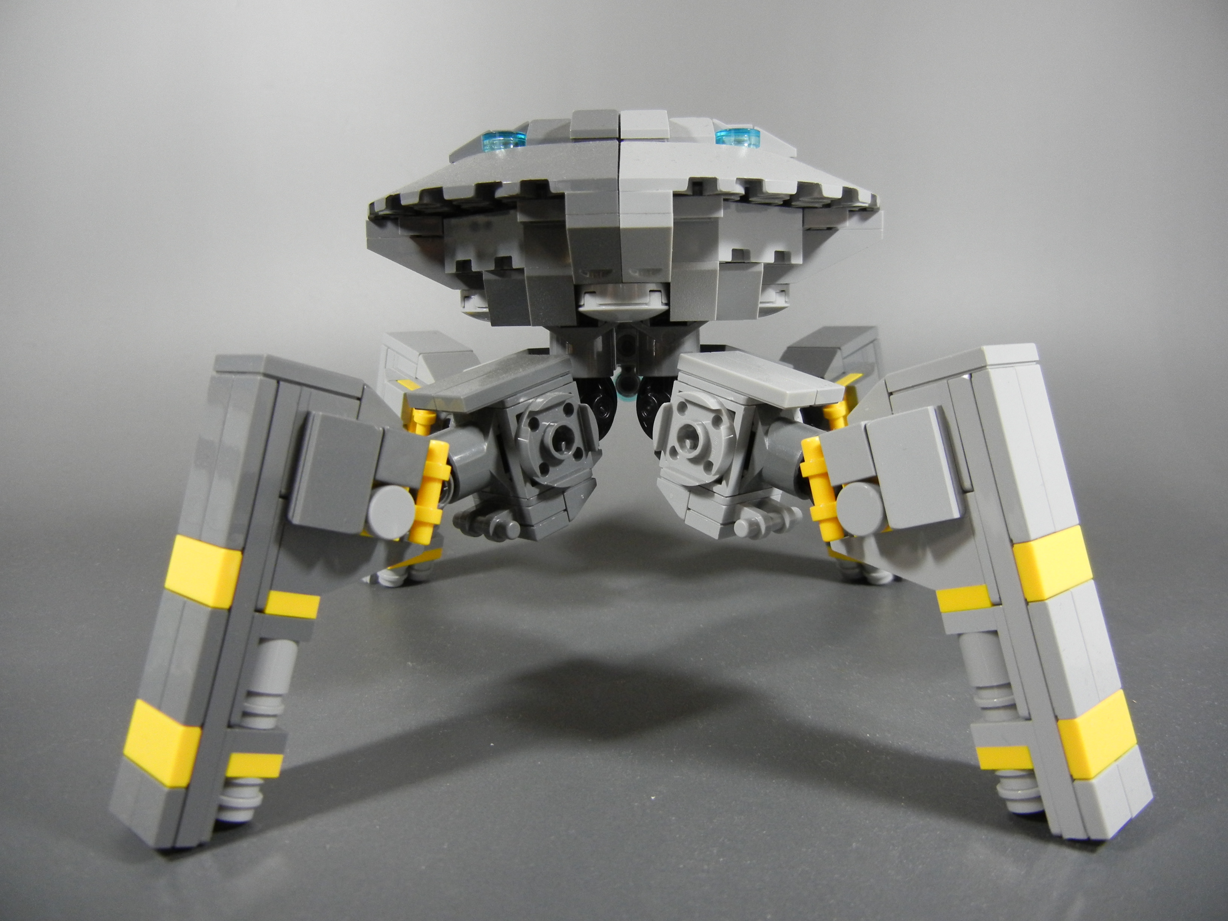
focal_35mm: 30
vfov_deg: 46.8
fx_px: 1064
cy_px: 460
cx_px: 614
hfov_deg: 60.0
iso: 400
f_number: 3.5
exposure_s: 1/38.8
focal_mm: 5.4
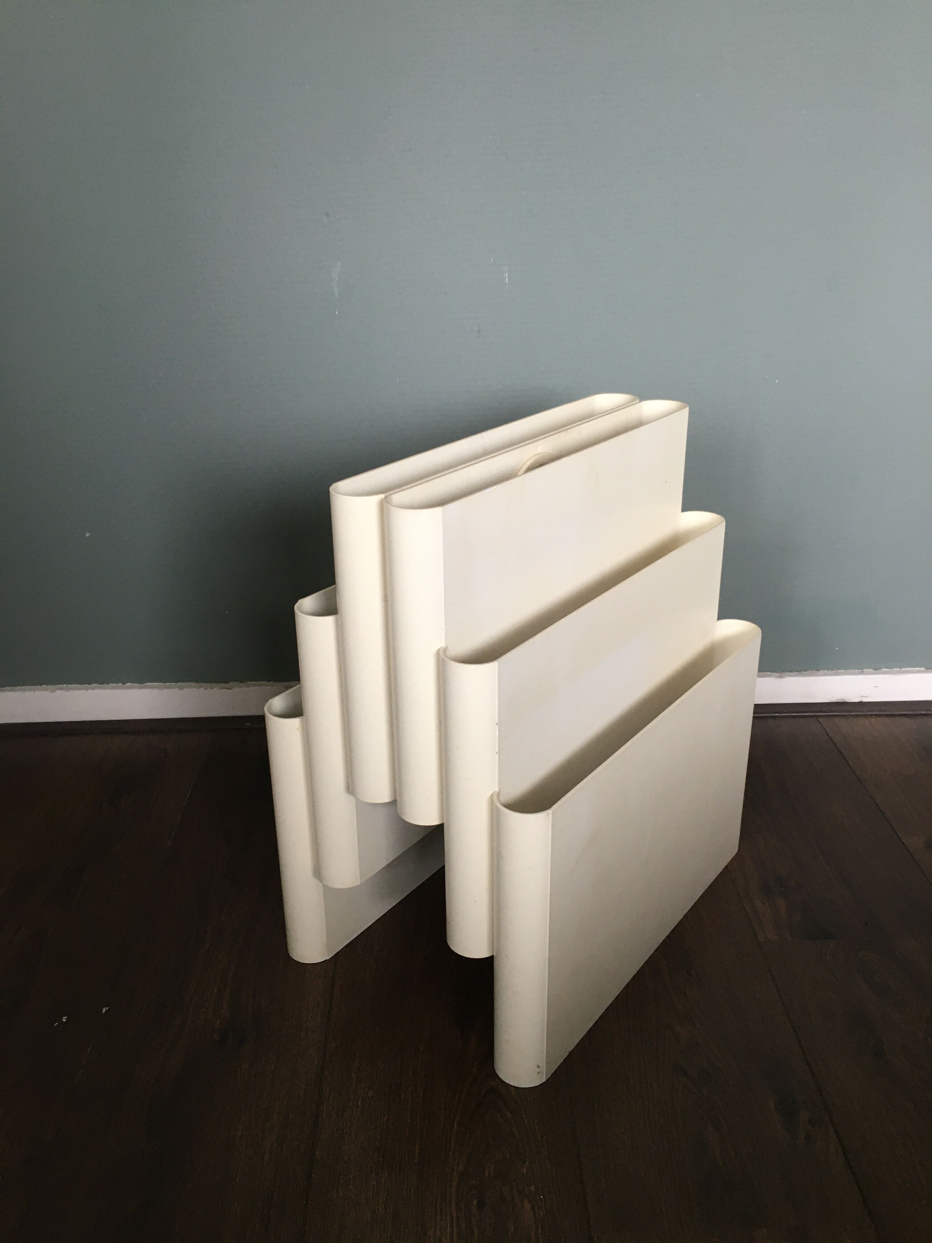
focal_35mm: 29
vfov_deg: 61.7
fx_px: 1041
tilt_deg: -24.7
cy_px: 622
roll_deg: +0.2
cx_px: 466
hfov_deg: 48.2
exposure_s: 1/33
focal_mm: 4.15
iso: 100
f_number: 2.2
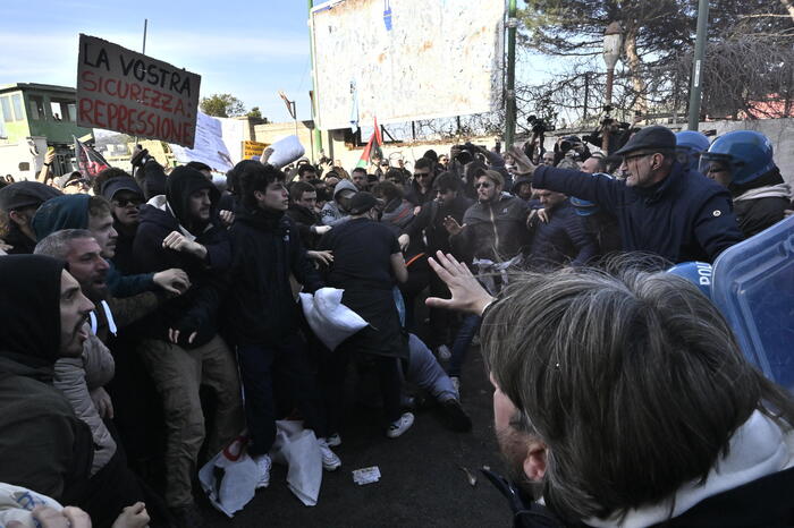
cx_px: 397
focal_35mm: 21
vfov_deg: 59.4
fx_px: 463
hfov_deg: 81.2
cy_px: 264
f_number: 14
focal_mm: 14
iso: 1250
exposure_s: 1/800
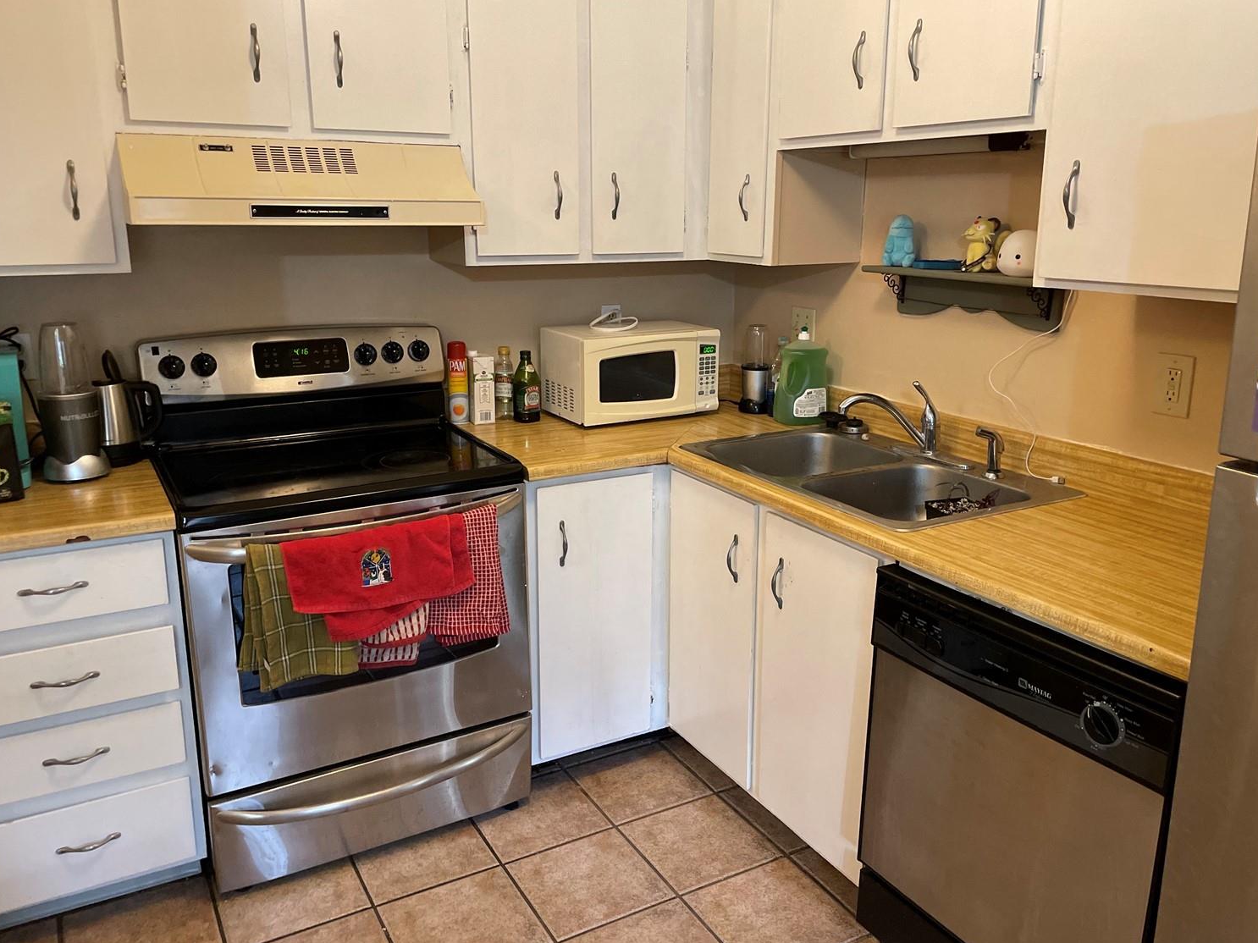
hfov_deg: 63.4
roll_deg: +1.5
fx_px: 1017
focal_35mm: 28
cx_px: 643
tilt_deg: -12.8
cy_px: 466
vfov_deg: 49.7
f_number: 1.6
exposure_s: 1/60
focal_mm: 4.2
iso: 320
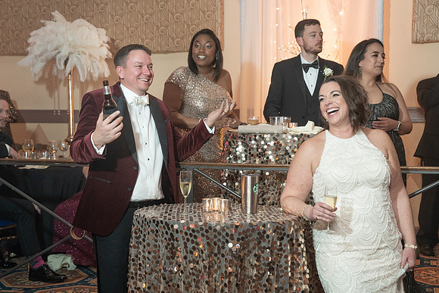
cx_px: 211
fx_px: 660
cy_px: 152
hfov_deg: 36.8
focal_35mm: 54
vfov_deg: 25.0
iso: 2000
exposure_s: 1/125
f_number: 4
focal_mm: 52
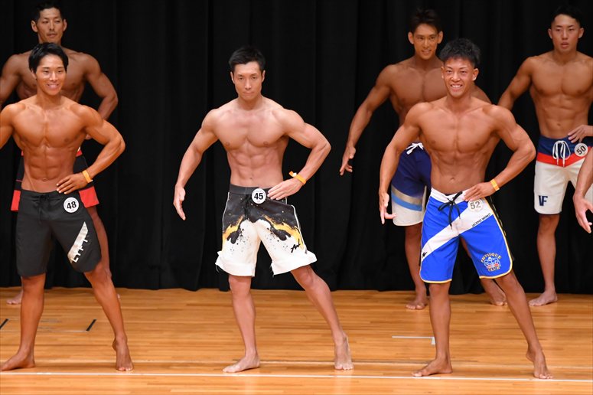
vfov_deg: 4.8
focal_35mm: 285
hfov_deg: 7.2
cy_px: 198
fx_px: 4692
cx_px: 296
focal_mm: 190
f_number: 5.6
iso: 4000
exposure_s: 1/400
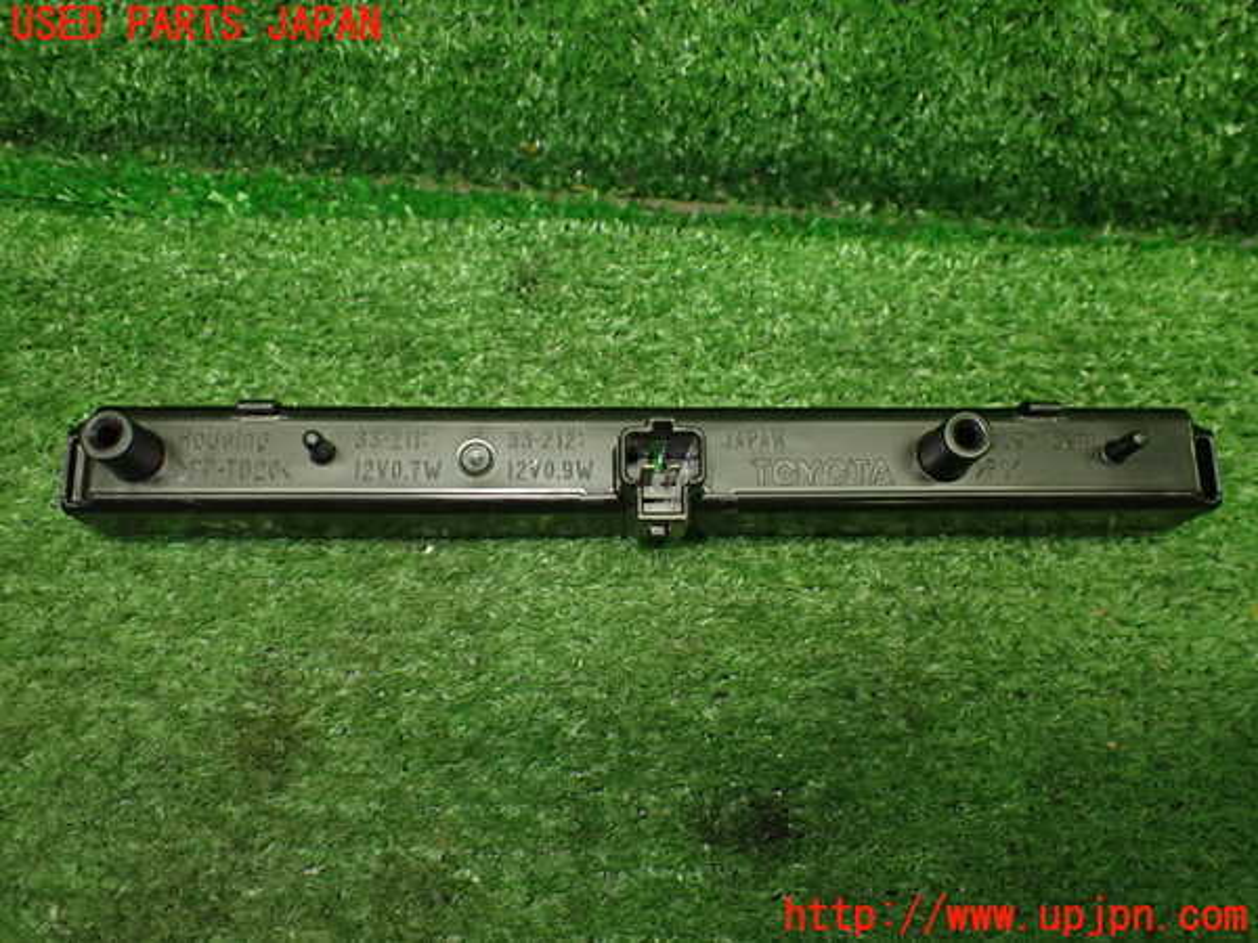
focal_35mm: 30
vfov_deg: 46.8
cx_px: 629
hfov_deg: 60.0
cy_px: 472
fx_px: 1090
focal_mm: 5.4
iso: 640
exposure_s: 1/125
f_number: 2.3
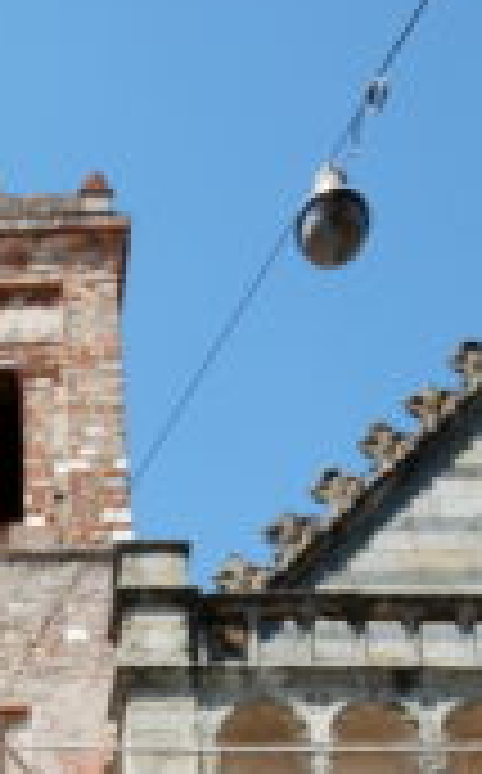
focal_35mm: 107
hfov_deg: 11.8
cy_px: 990
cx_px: -196
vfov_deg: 18.2
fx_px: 2256
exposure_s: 1/30
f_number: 16
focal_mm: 24
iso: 100
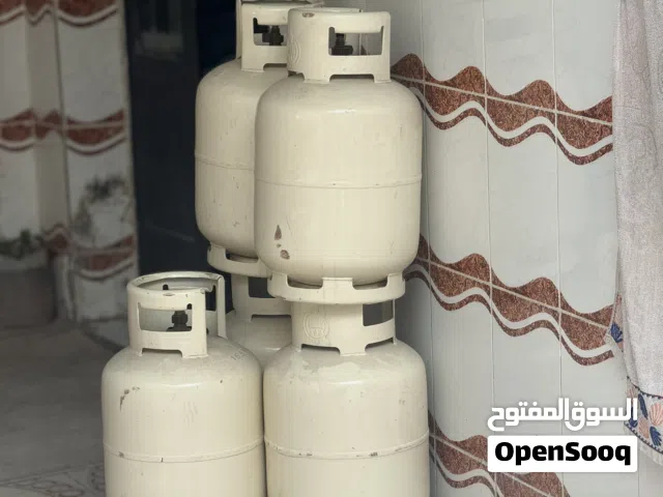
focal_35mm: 120
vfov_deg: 12.3
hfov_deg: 16.4
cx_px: 332
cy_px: 248
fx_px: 2298
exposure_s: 1/99
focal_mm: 15.66
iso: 64
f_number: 2.8
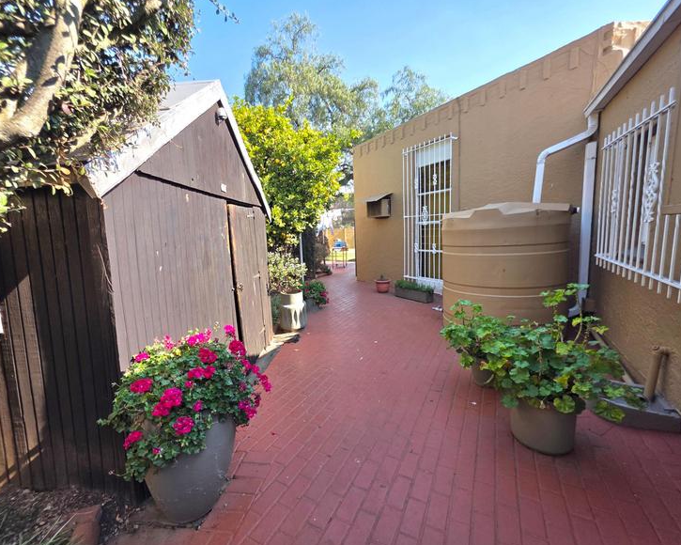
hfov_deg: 100.7
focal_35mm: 14
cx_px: 341
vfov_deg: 88.0
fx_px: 282
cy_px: 276
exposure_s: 1/526
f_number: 1.9
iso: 40
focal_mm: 2.2
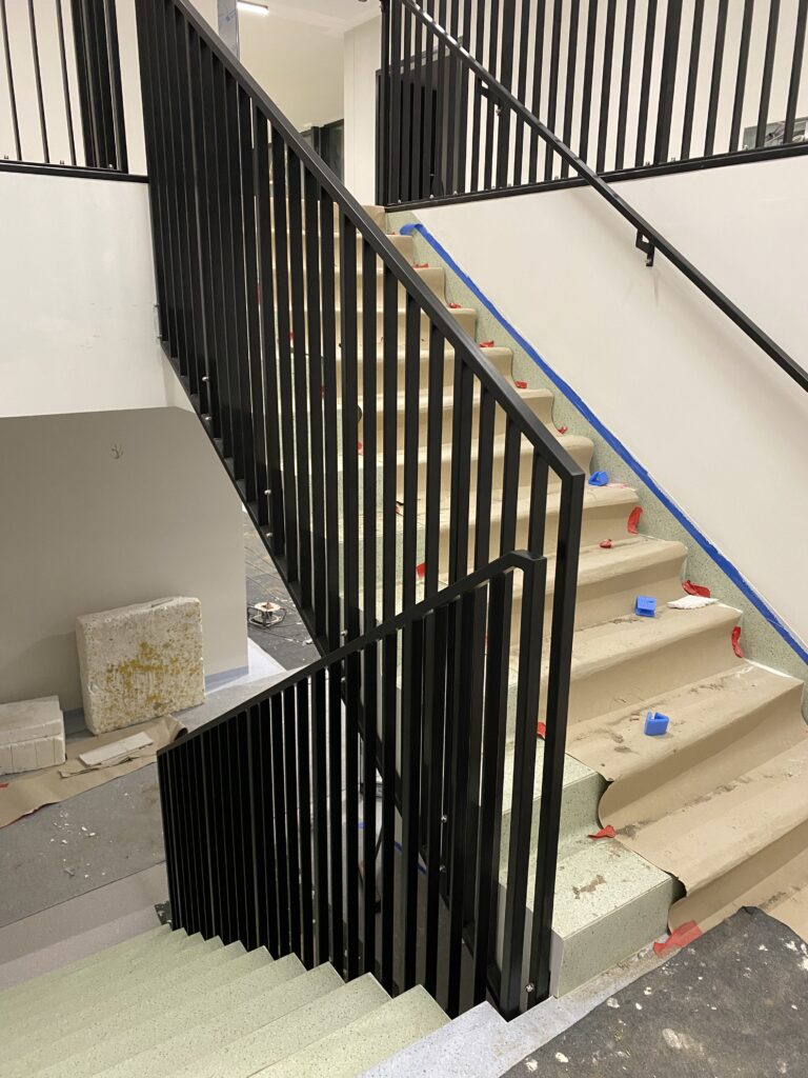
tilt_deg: -15.4
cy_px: 539
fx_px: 809
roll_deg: -1.7
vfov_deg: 67.3
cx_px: 404
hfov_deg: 53.1
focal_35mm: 26
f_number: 1.8
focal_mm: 4.25
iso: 320
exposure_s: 1/60
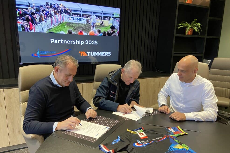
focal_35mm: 28
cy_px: 88
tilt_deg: -13.2
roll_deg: -1.2
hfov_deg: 65.5
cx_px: 112
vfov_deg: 46.2
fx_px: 179
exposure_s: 1/40
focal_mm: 4.25
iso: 400
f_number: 1.8
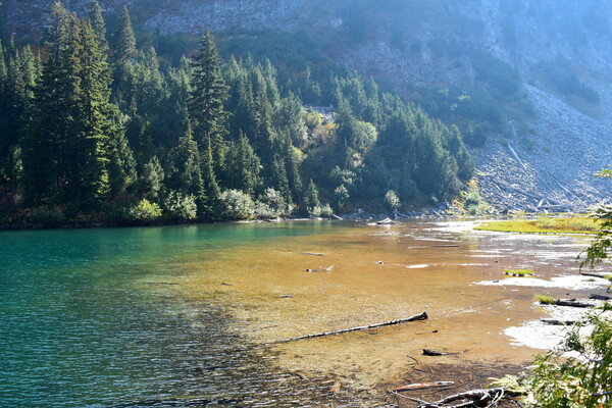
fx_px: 586
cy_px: 204
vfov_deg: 38.4
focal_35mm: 34
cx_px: 306
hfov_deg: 55.1
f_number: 8
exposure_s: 1/60
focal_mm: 23
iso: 100
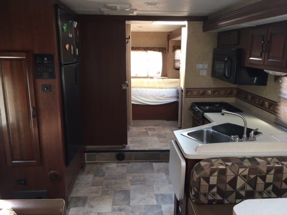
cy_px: 108
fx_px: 240
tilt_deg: -12.7
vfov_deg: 48.2
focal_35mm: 29
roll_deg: -0.2
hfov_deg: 61.7
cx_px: 144
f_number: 2.2
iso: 64
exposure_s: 1/30
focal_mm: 4.15
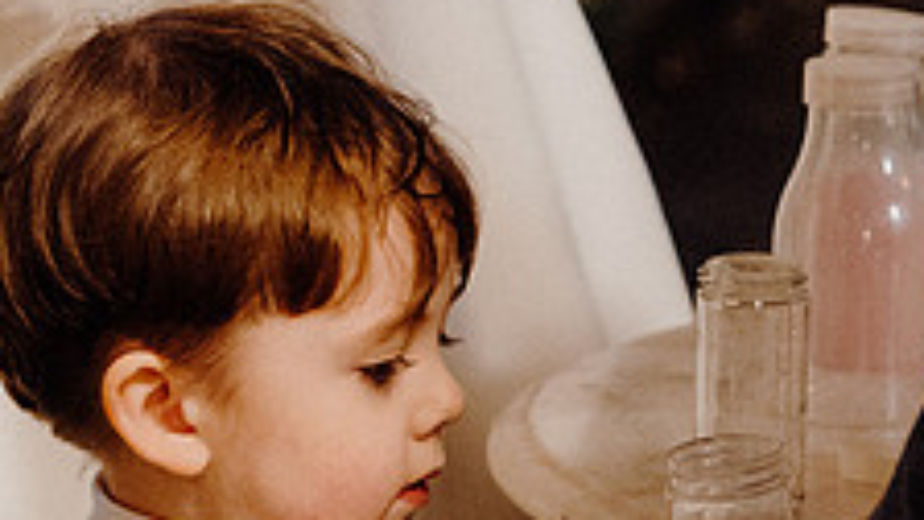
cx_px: 784
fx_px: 6395
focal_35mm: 261
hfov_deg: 8.2
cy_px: 572
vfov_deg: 4.6
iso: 5000
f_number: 3.5
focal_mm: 64
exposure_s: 1/160
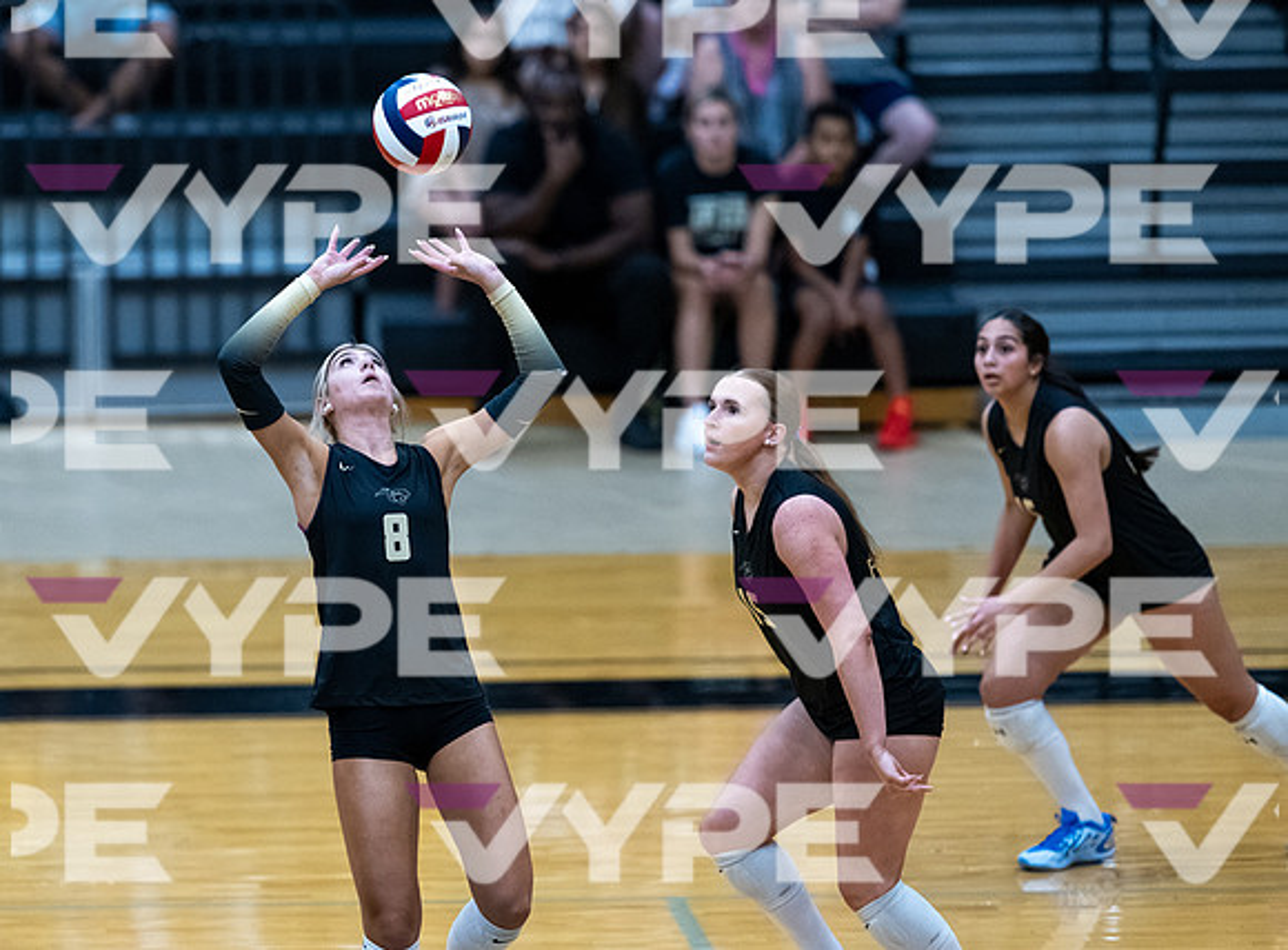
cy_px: 463
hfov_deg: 6.9
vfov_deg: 5.1
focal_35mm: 290
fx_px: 10729
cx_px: 333
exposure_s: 1/1600
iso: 3200
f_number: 2
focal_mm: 200
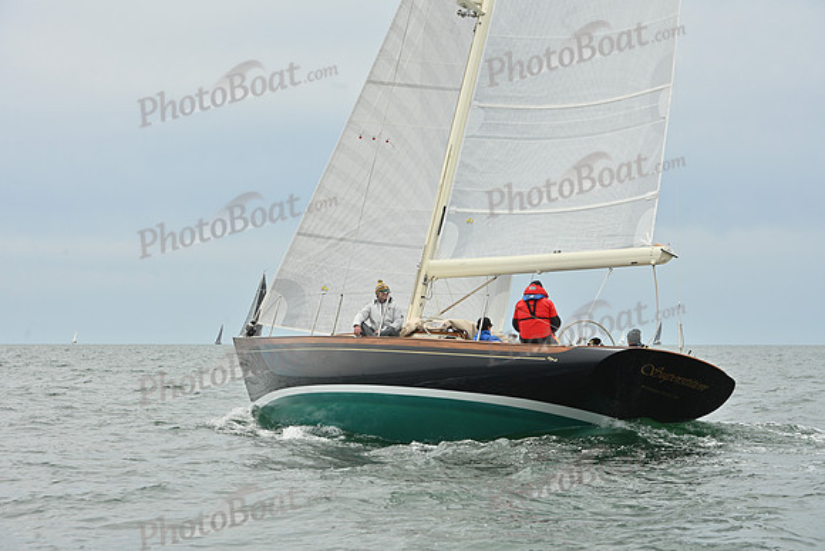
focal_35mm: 105
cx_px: 412
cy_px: 276
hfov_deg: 19.5
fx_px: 2407
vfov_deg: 13.0
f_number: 9
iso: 320
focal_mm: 105
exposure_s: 1/1000
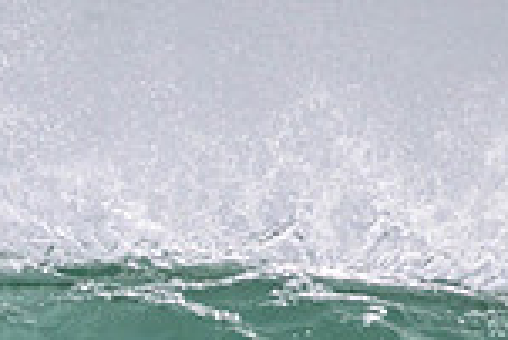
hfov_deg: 0.7
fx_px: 43277
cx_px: 24
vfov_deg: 0.4
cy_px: 624
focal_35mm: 3064
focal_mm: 800
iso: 800
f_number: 11
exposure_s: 1/2000
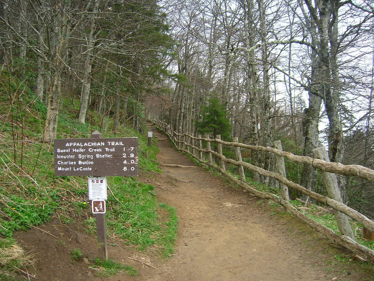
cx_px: 187
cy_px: 140
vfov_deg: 41.8
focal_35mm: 34
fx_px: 367
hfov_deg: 54.0
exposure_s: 1/41.2
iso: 50
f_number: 2.9
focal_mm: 5.7
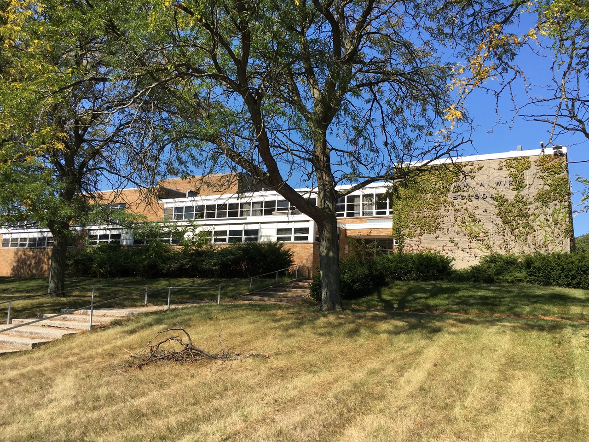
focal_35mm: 29
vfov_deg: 48.2
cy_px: 221
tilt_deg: +8.7
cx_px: 294
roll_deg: -0.8
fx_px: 493
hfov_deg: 61.7
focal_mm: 4.15
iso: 25
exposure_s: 1/1148
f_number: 2.2
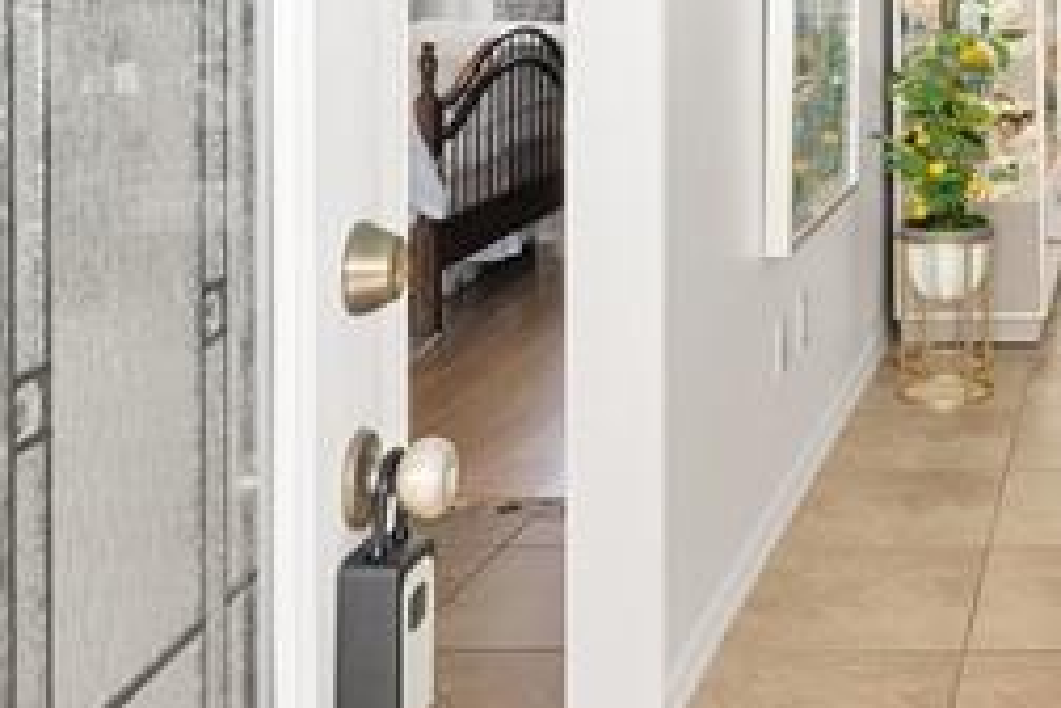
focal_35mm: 57
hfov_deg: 31.6
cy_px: -80
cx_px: 1128
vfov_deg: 22.4
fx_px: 1680
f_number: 8
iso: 400
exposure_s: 1/60
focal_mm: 14
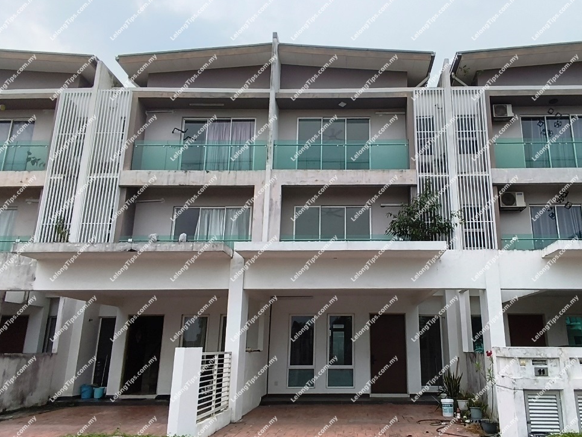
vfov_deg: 58.8
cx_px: 308
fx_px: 387
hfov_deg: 73.8
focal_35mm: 23
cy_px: 201
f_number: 2.2
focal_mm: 1.65
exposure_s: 1/1569
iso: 50
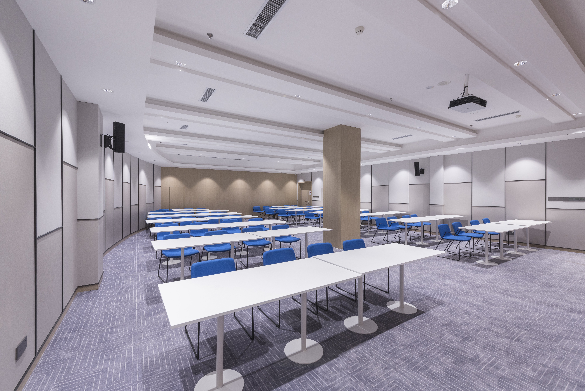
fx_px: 228
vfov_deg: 81.2
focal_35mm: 14
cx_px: 292
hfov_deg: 104.2
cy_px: 196
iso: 200
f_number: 8
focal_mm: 14
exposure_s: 1/13
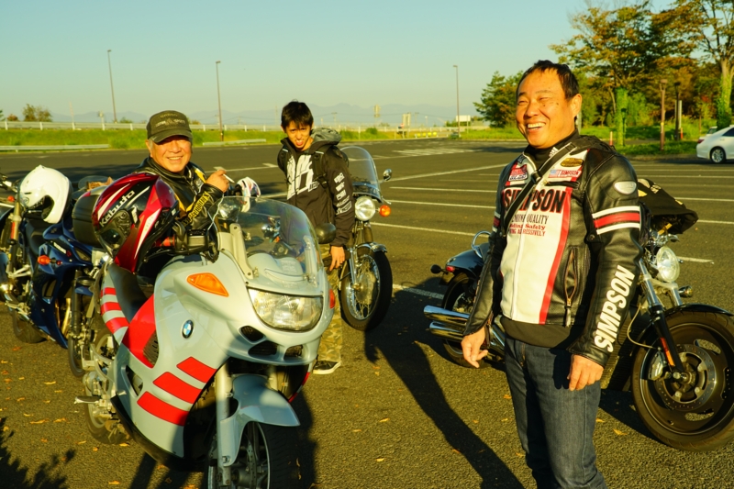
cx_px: 367
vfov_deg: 37.8
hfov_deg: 54.4
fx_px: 713
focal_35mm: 35
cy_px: 244
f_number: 6.7
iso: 100
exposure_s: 1/125
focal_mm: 35
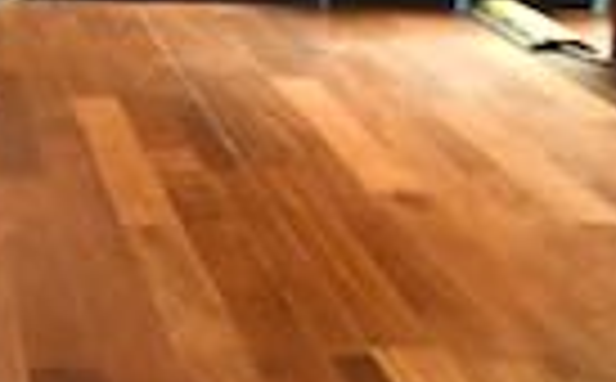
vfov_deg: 10.5
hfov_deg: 16.9
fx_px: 2027
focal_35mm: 121
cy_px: -130
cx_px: -9
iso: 5600
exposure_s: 1/60
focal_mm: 10
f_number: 4
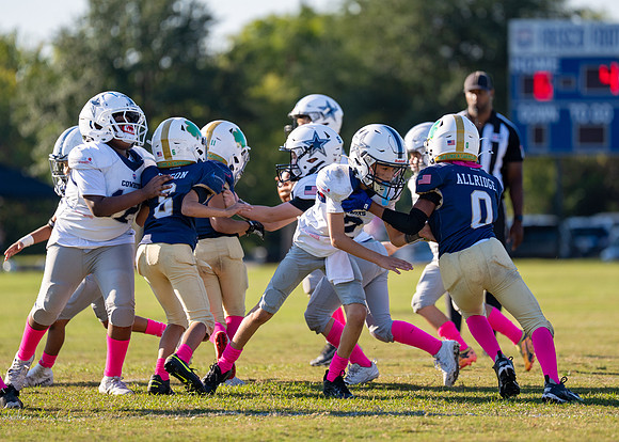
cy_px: 171
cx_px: 362
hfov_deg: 7.3
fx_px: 4862
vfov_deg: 5.2
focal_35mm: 277
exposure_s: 1/2500
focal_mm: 200
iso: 250
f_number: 2.8
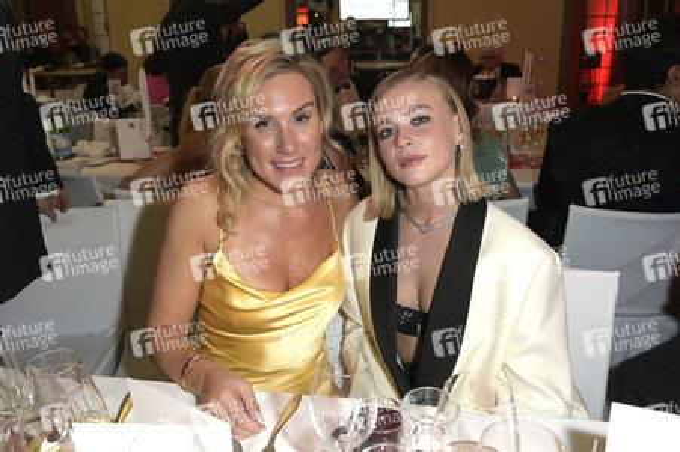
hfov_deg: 65.5
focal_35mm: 28
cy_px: 226
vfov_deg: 46.3
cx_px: 340
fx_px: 528
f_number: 5.6
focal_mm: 28
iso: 2000
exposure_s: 1/100
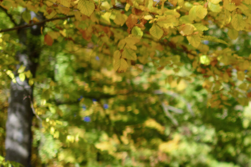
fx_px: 600
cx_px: 324
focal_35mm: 86
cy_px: 61
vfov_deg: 15.9
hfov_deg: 21.4
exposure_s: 1/1600
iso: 160
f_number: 2
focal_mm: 28
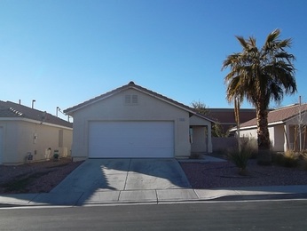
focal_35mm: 32
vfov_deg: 44.2
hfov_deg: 56.8
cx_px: 154
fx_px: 284
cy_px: 116
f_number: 3.7
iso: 80
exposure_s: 1/750
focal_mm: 5.7
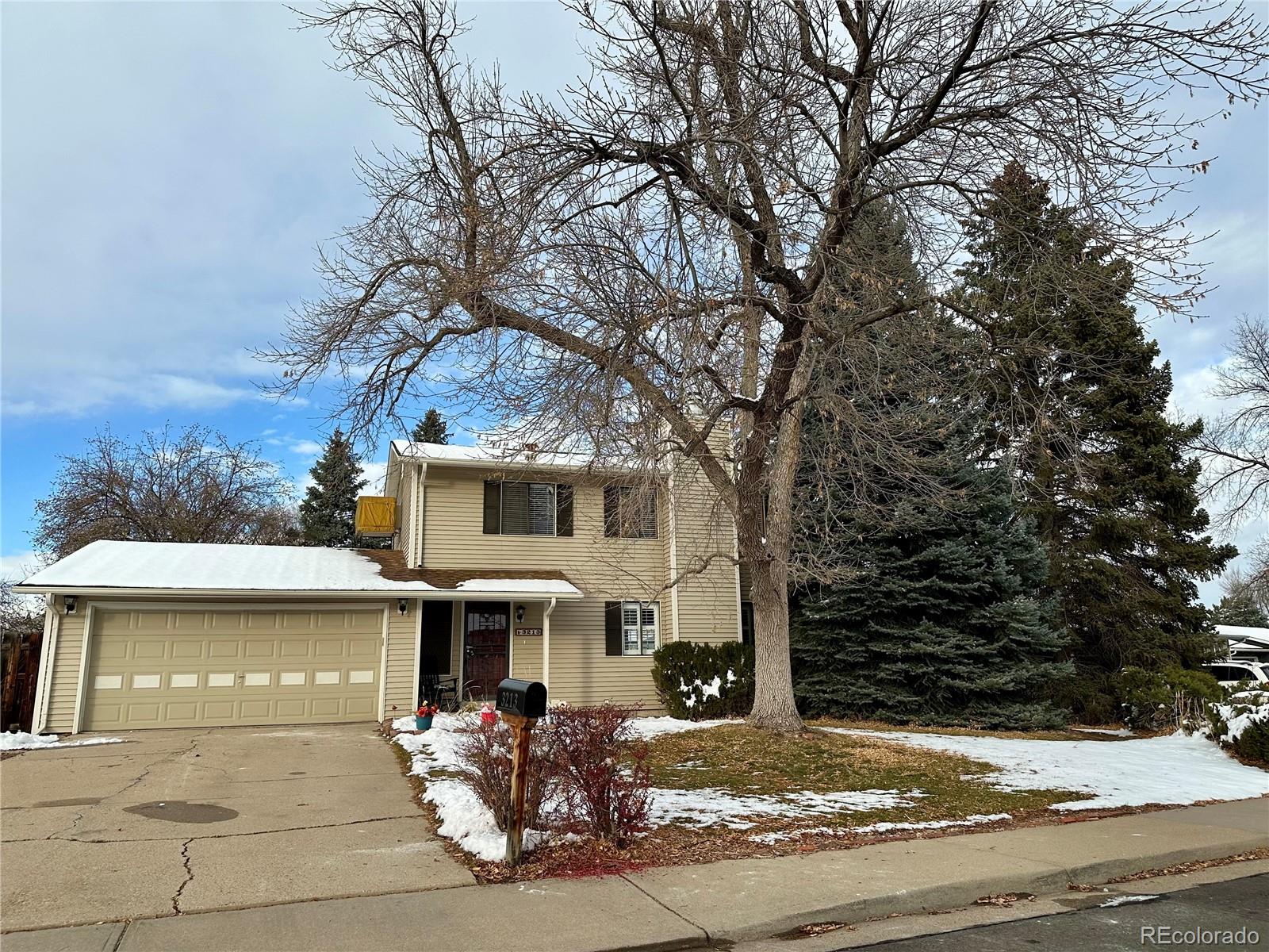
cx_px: 634
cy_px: 476
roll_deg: +1.5
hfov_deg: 71.6
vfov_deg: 56.8
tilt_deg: +12.8
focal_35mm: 24
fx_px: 880
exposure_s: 1/2353
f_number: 1.78
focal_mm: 6.86
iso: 80
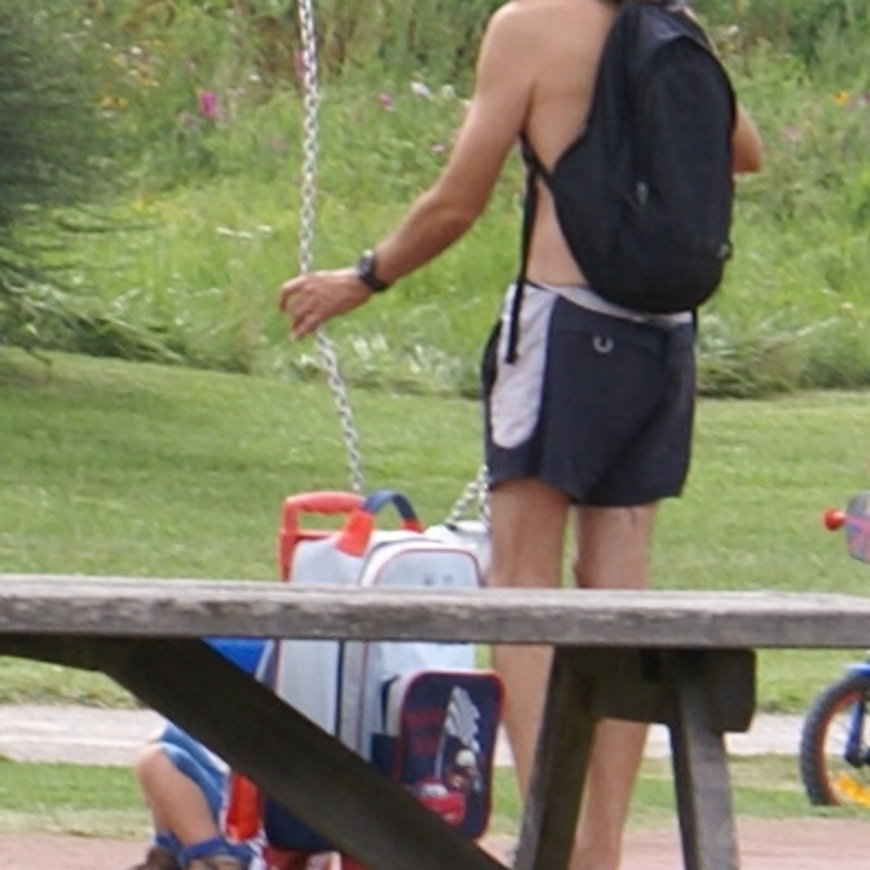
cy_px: -330
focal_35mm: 880
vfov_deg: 2.0
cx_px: -1071
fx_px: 25022
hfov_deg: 2.0
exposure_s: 1/125
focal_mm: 70
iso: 100
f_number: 8
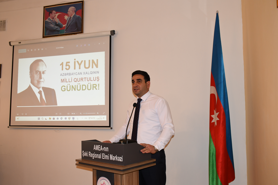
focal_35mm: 30
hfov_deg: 61.9
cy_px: 92
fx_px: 232
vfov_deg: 43.6
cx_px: 139
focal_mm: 20
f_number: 5
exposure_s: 1/60
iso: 640
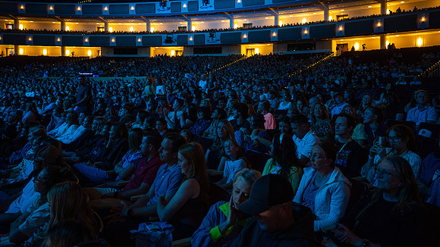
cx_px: 220
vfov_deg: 42.9
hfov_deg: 70.4
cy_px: 91
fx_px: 312
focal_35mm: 27
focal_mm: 24
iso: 1250
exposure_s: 1/60
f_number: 2.8
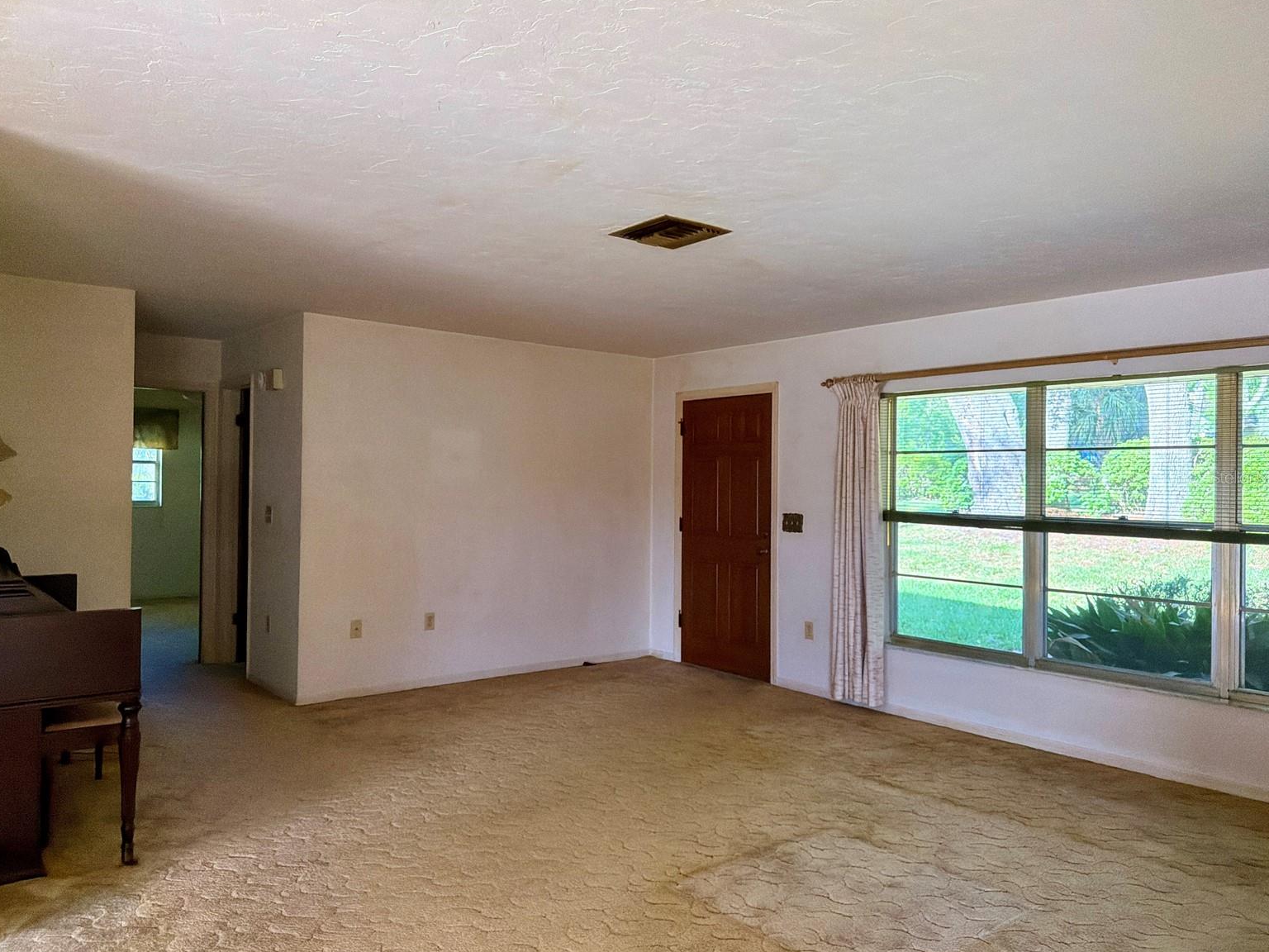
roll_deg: +0.5
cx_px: 628
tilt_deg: +4.3
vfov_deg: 54.9
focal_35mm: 25
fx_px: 916
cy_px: 477
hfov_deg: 69.4
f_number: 1.78
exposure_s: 1/627
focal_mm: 6.76
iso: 800
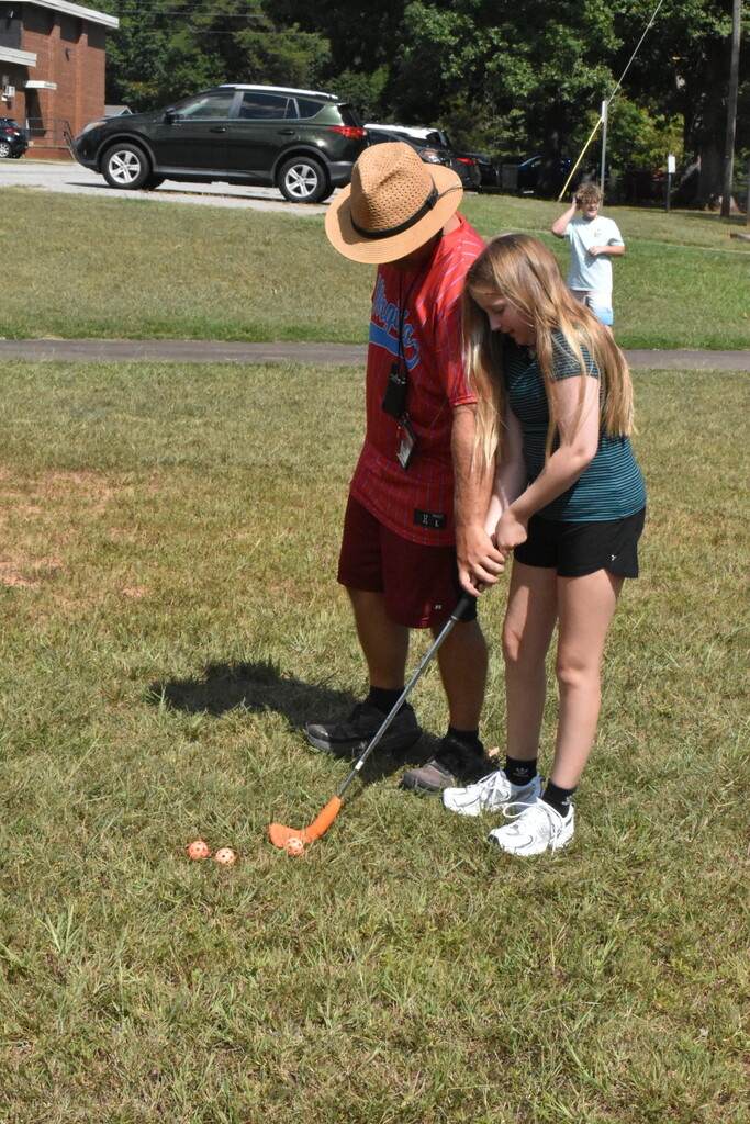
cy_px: 562
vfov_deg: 33.4
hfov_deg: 22.6
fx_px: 1874
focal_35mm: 60
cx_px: 375
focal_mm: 40
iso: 6400
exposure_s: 1/2500
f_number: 25
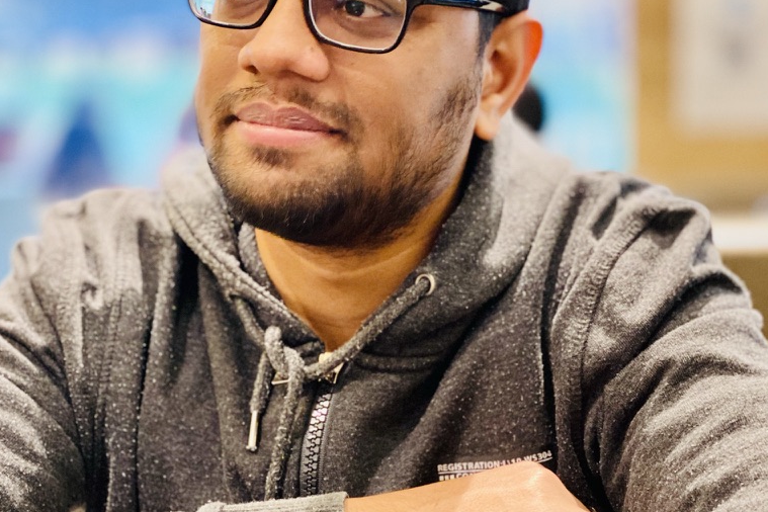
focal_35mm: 73
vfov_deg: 18.7
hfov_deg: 27.7
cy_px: 253
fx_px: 1557
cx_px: 382
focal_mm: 6
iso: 500
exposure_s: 1/14
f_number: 2
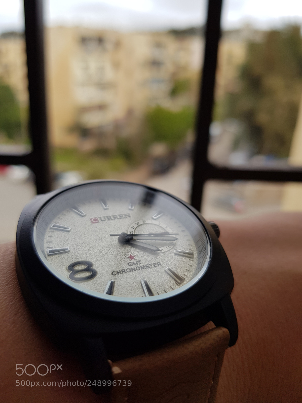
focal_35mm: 26
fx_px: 302
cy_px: 202
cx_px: 151
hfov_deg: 53.1
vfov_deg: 67.3
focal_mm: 4.2
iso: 40
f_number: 1.7
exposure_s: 1/430
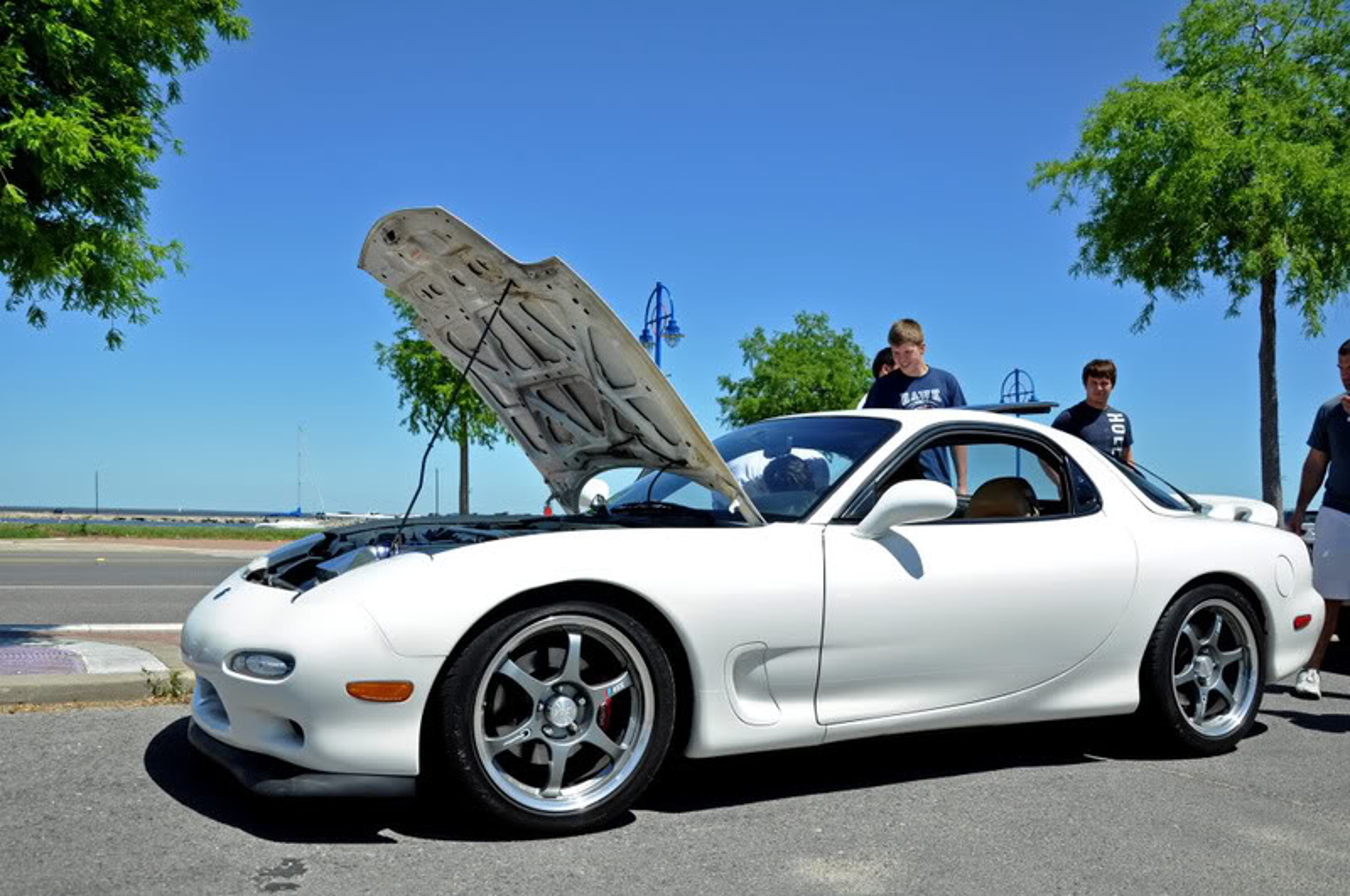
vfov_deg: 41.6
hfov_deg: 59.6
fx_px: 1180
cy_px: 448
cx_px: 675
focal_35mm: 32
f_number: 5.6
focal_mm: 21
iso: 200
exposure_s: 1/1000
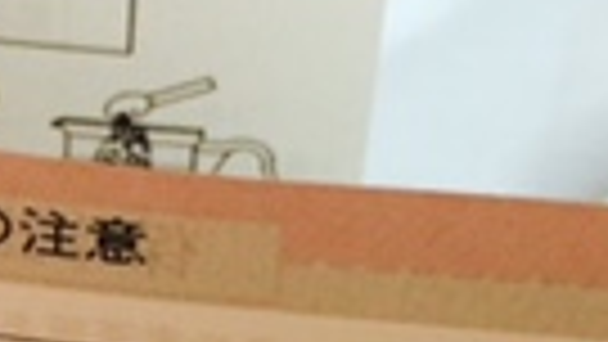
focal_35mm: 150
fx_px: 2419
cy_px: 536
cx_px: -140
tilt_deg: -45.1
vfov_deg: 7.9
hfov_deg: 13.9
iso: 200
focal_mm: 4.15
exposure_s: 1/33
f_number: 2.2
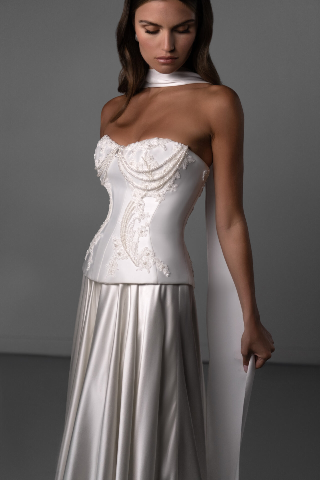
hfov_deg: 22.6
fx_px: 800
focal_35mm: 60
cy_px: 240
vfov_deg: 33.4
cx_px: 160
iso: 800
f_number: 2.8
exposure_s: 1/4000
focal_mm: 60
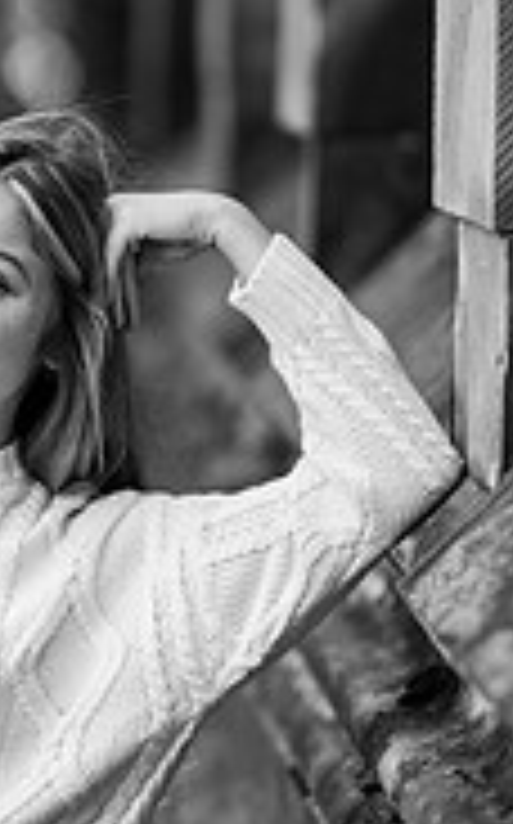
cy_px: 702
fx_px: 7579
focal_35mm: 338
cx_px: -58
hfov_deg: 3.9
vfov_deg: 6.2
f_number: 1.8
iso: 200
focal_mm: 135
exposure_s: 1/640
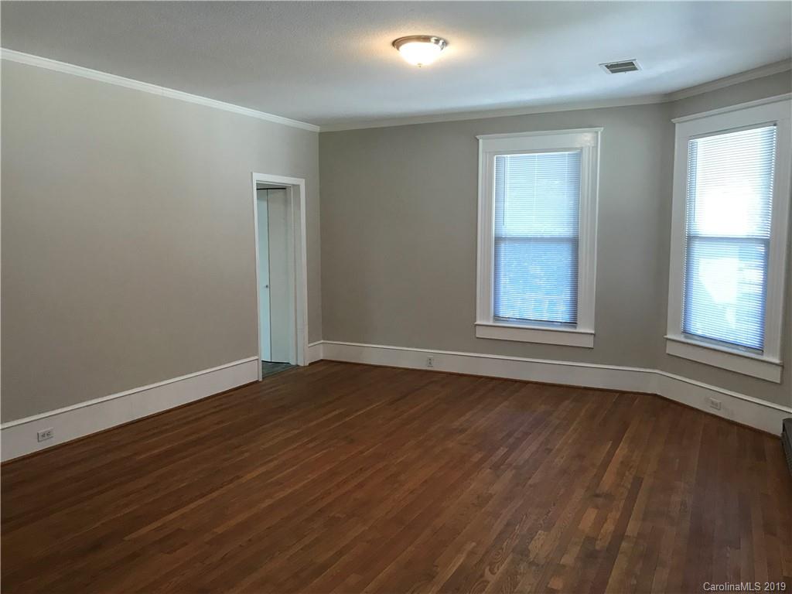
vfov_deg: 49.7
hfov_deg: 63.4
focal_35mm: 28
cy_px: 297
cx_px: 396
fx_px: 641
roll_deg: +0.5
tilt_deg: -4.9
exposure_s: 1/24
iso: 40
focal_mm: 3.99
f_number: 1.8
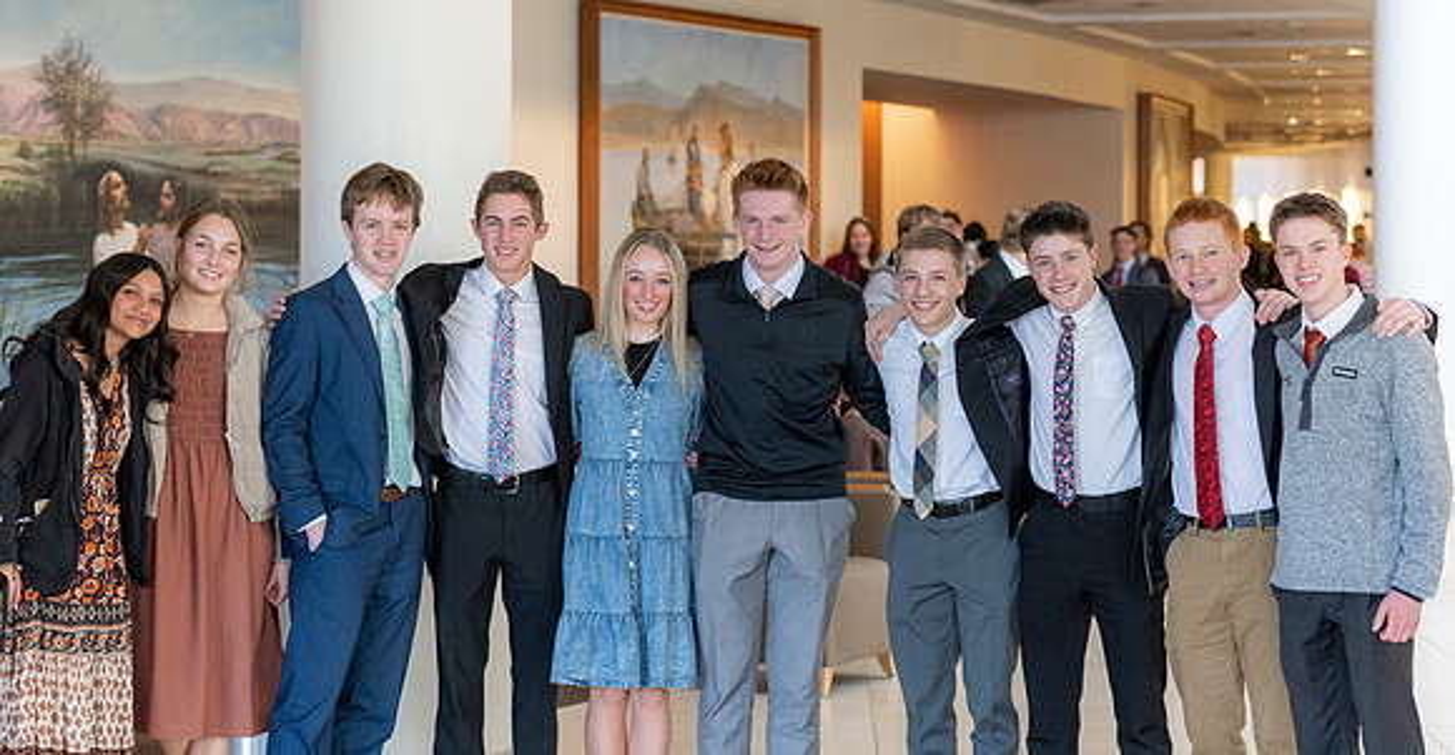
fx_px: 3384
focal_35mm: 89
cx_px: 662
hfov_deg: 24.3
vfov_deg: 12.7
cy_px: 356
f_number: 2.8
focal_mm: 70
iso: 1000
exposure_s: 1/250
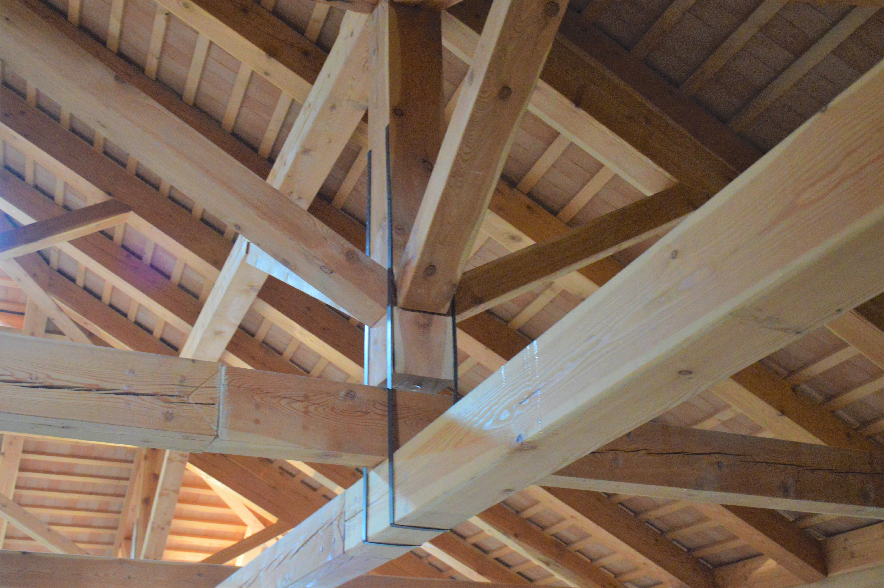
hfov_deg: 51.3
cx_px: 442
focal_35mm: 38
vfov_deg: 35.4
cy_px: 294
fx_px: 920
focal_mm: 25
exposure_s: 1/60
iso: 2800
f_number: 4
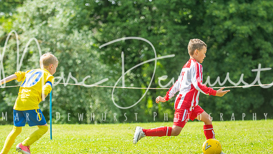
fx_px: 1267
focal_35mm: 175
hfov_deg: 12.3
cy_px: 77
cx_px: 135
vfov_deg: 6.9
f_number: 3.2
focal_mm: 105
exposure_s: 1/1250
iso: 250
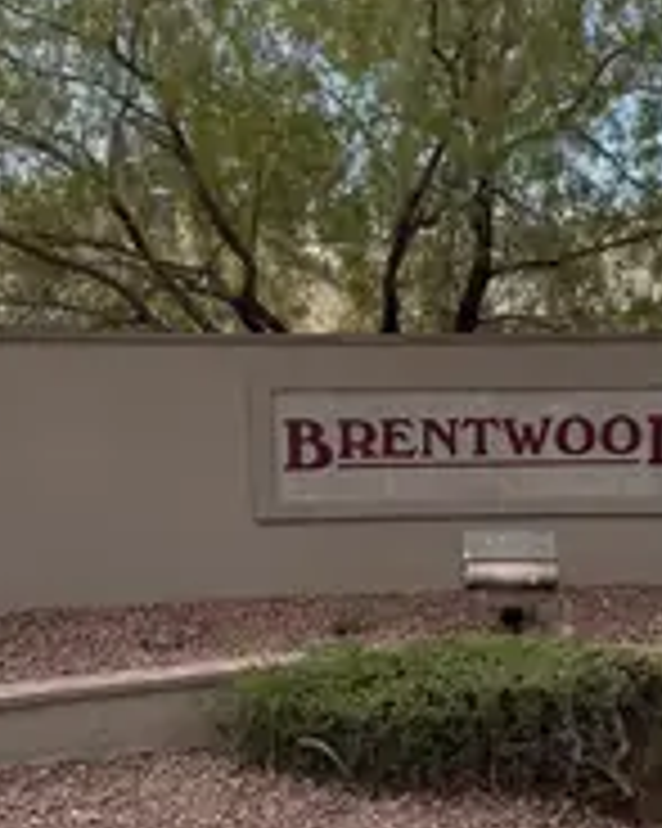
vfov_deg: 36.3
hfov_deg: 29.2
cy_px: 549
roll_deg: -0.1
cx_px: 495
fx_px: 1250
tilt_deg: -9.1
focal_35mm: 51
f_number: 1.78
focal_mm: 6.76
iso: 125
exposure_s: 1/4673
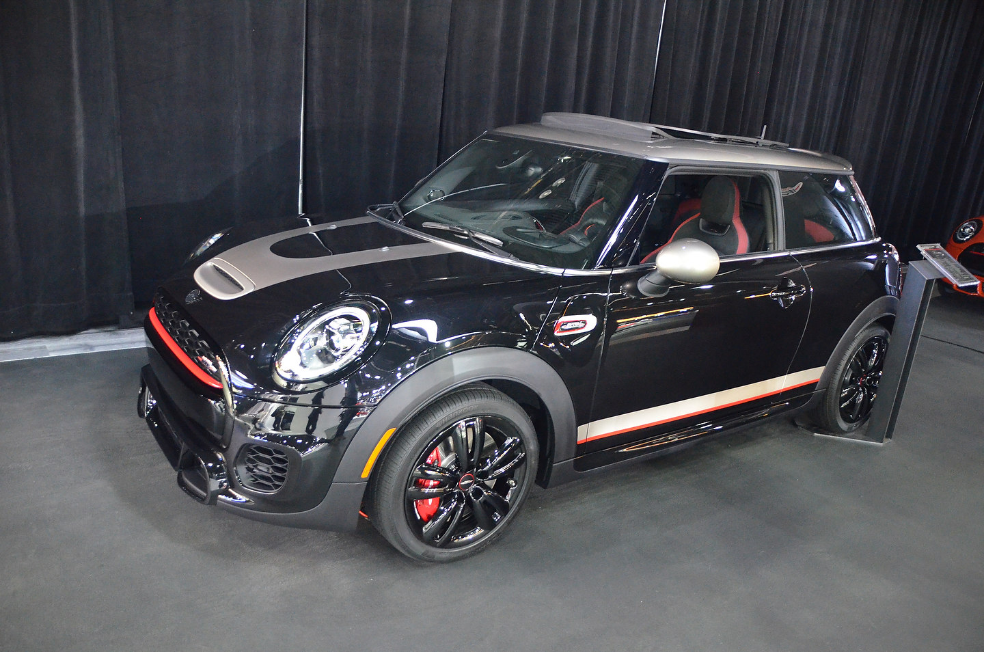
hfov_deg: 67.5
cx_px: 492
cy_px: 326
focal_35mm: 27
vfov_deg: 47.7
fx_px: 737
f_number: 3.5
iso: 4000
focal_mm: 18
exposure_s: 1/10
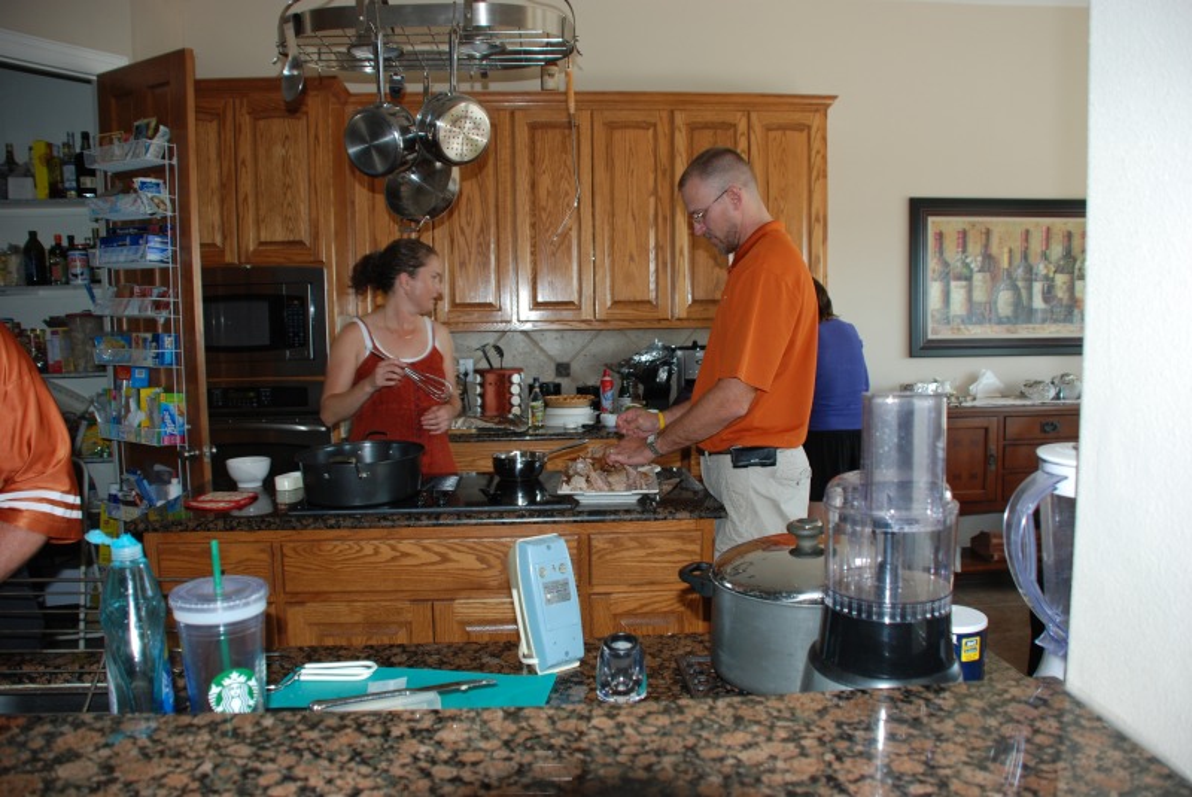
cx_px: 596
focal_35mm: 27
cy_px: 398
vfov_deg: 48.0
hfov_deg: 67.3
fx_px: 895
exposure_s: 1/60
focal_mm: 18
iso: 200
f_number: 3.5
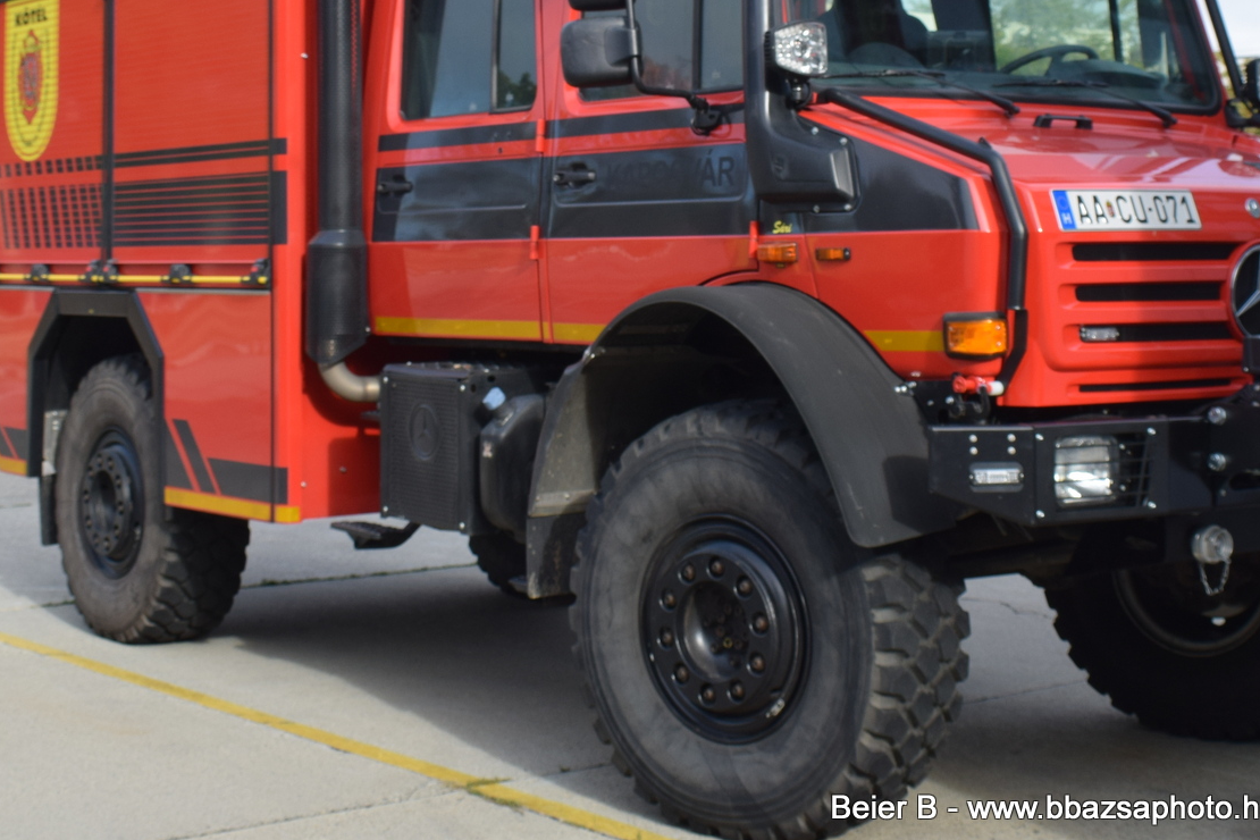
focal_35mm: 50
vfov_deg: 26.9
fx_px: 1740
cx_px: 703
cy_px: 258
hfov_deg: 39.7
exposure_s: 1/250
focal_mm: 23
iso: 250
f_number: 8
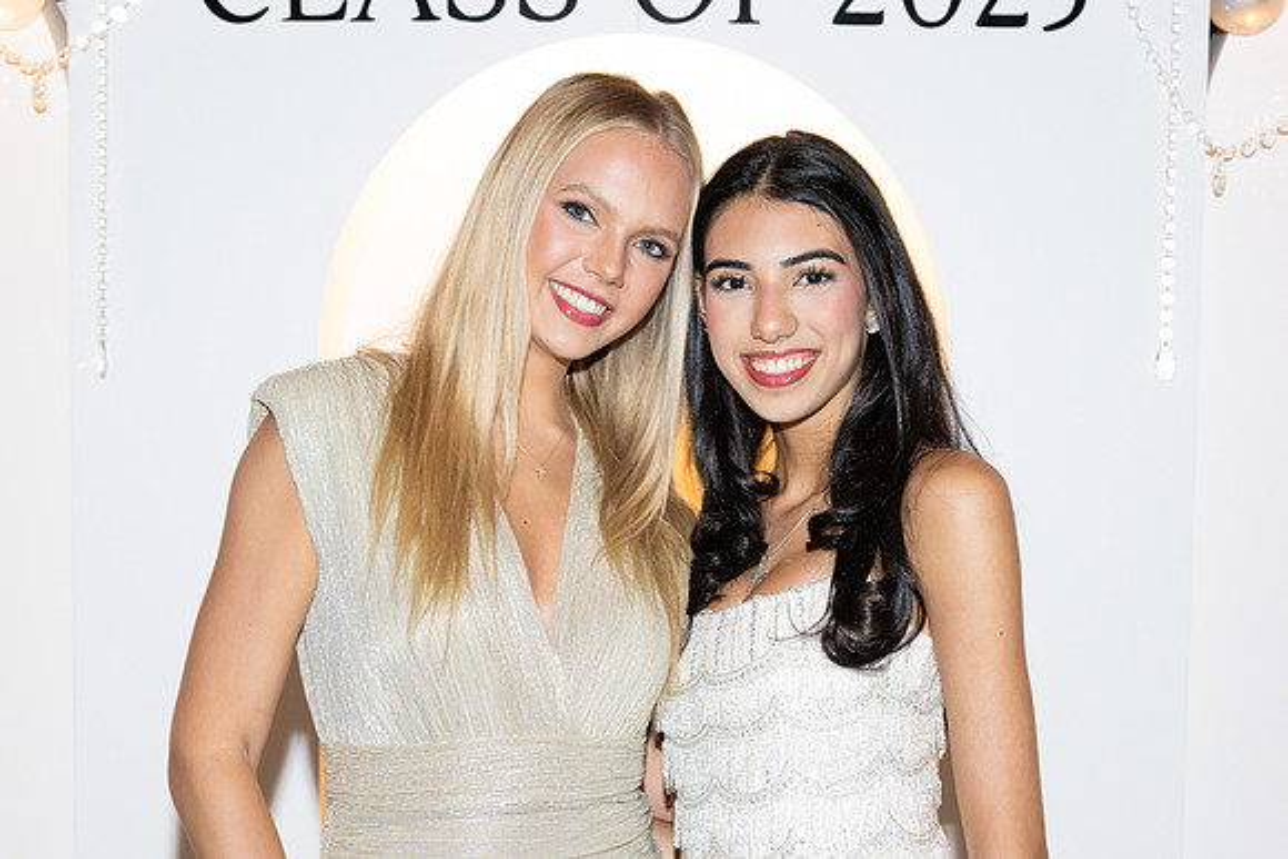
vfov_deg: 17.8
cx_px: 640
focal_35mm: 75
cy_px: 764
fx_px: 2699
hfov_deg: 26.8
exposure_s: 1/80
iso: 1000
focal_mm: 42
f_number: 5.6
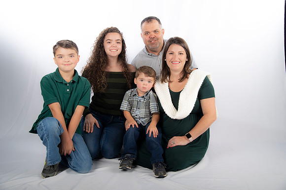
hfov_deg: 48.5
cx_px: 143
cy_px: 95
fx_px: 318
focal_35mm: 40
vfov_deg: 33.4
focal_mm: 40
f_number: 5.6
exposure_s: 1/200
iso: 100
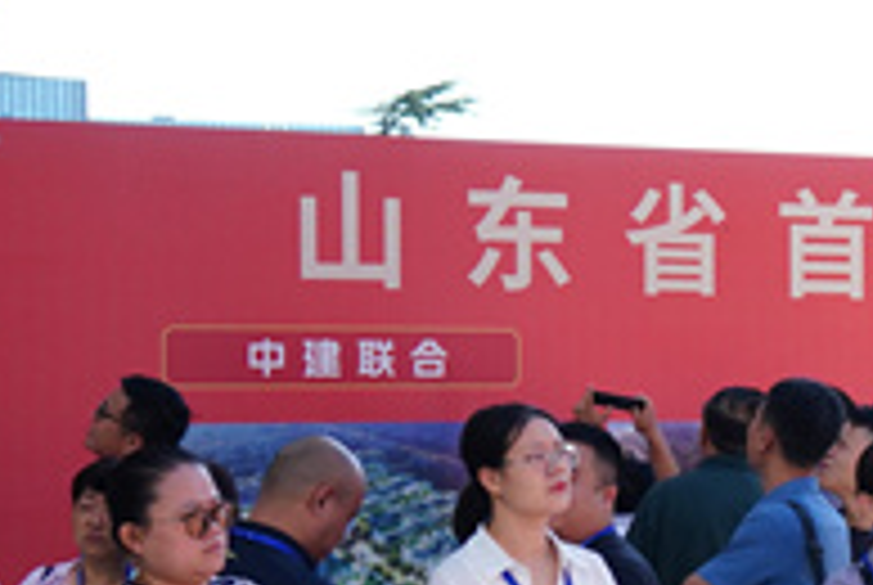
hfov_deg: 11.6
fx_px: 3934
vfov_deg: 8.5
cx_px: 1638
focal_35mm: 162
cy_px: 464
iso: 800
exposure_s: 1/3200
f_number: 4
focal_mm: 35
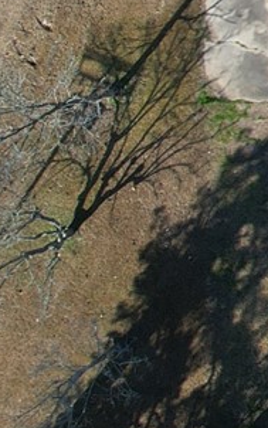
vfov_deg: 12.4
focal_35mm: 161
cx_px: 1069
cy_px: -208
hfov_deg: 6.5
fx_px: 1880
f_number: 2.8
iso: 100
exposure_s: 1/1000
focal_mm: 8.38
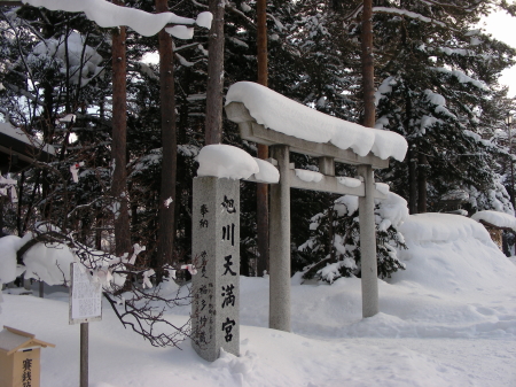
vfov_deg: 37.7
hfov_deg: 49.0
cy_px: 194
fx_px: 566
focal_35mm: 38
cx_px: 258
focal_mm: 6.3
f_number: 4
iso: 50
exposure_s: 1/88.2
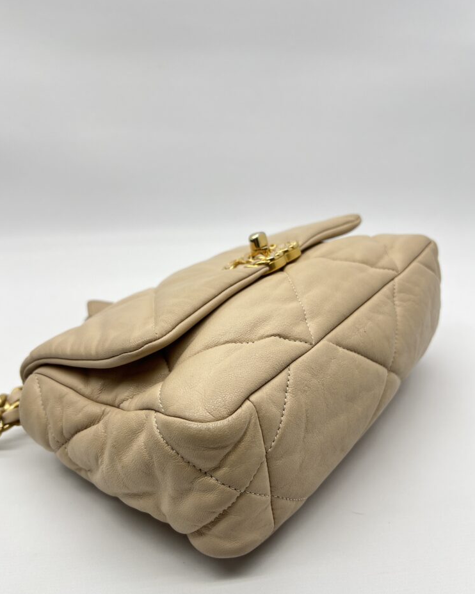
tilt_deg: -23.0
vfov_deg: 62.2
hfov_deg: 51.5
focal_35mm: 28
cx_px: 234
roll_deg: +0.2
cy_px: 306
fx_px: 492
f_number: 1.5
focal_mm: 5.7
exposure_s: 1/124
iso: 32
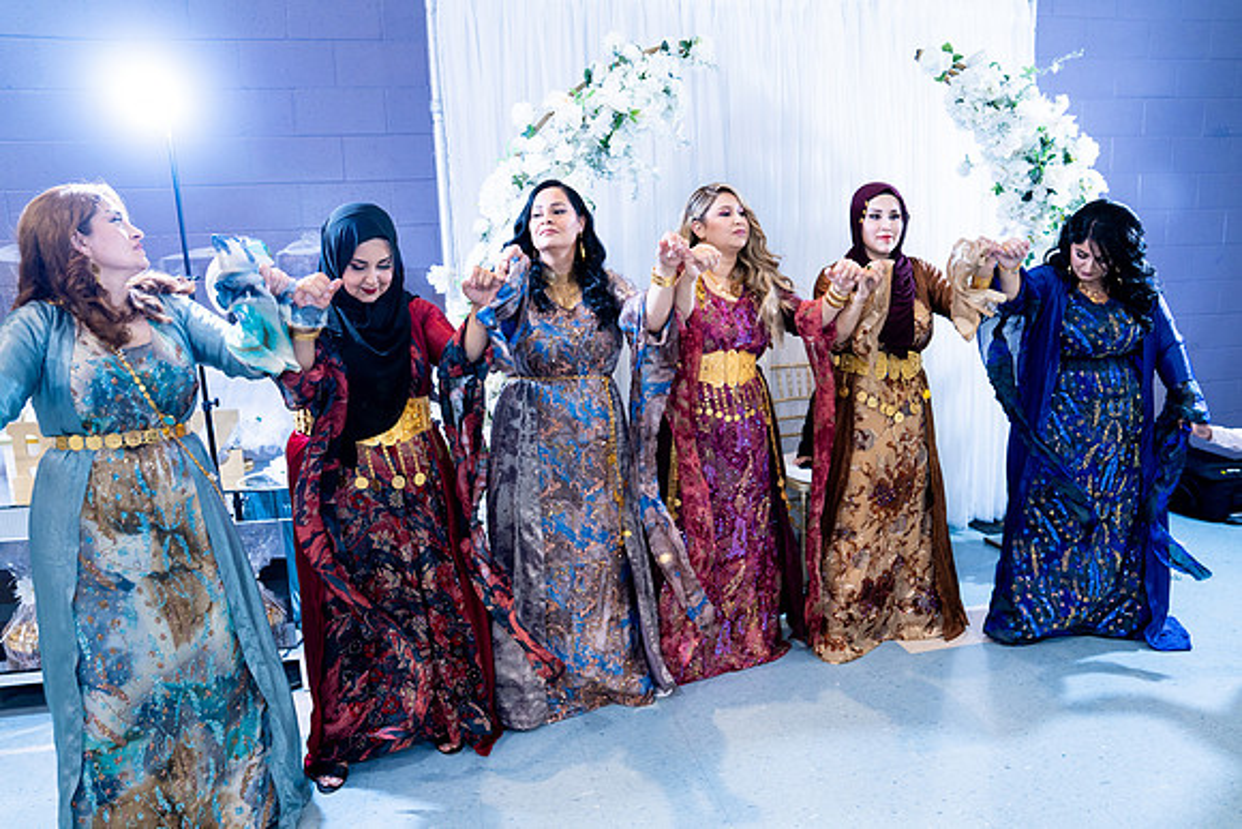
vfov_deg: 53.2
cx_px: 621
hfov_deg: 73.7
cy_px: 414
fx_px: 828
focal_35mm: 24
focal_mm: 24
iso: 800
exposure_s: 1/160
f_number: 2.8
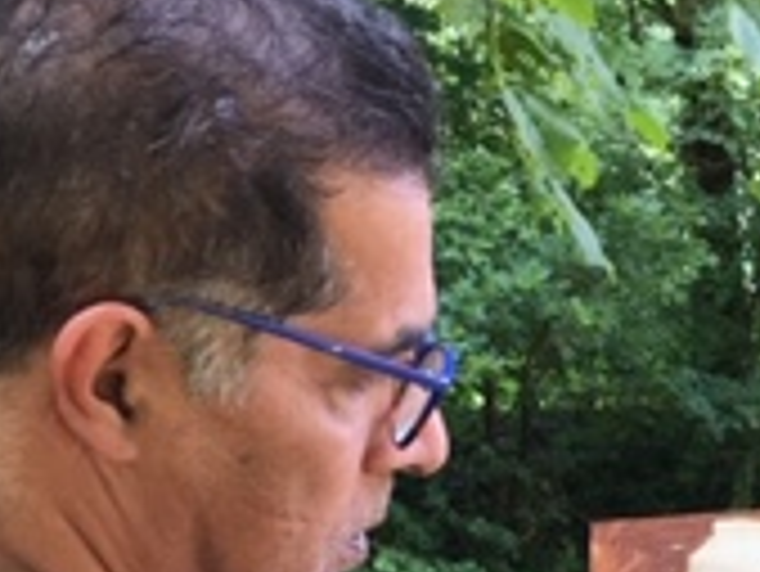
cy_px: 1027
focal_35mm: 110
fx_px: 2417
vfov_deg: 12.3
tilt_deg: -9.0
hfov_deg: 17.3
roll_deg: +1.7
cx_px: 823
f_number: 2.2
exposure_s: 1/100
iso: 40
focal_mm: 4.15
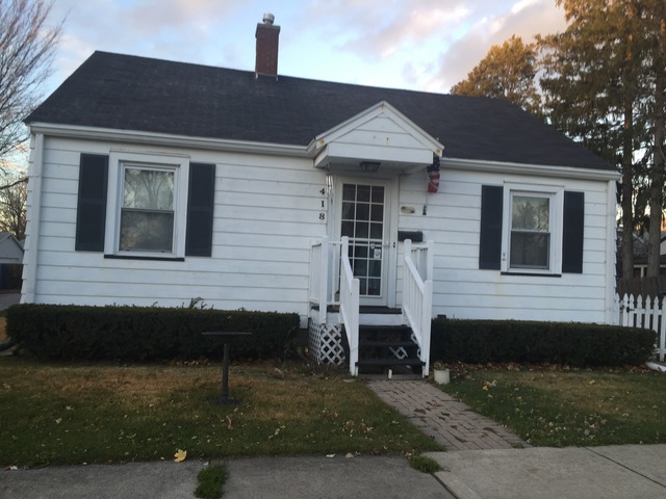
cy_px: 250
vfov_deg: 48.2
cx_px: 333
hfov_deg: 61.7
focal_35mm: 29
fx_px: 558
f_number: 2.2
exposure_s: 1/100
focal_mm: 4.15
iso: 32
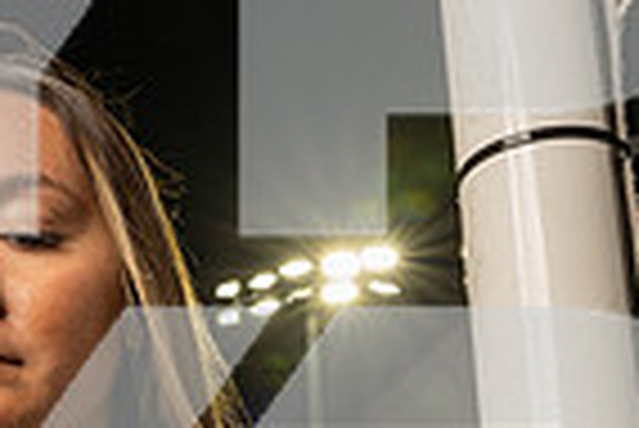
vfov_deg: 13.0
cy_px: 547
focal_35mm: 102
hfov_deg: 19.9
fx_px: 1812
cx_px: 166
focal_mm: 25
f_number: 8
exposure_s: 1/200
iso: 500
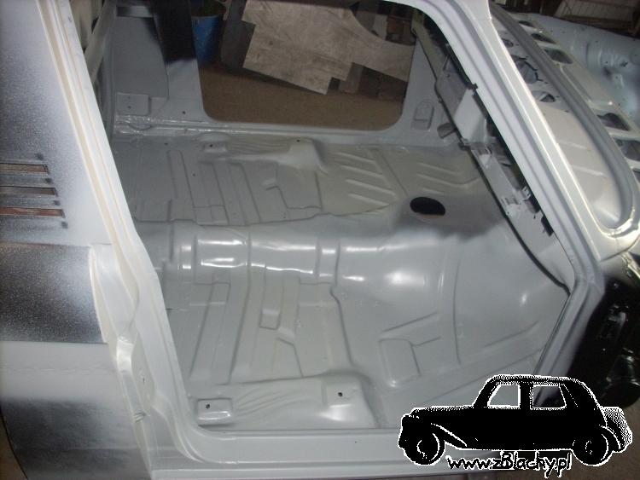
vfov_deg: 38.7
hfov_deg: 50.1
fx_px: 684
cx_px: 320
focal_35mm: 37
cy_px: 240
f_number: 2.8
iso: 200
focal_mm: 6.2
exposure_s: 1/60
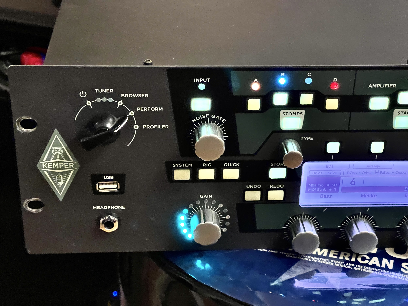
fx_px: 754
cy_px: 153
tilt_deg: -29.6
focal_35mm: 64
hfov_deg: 30.3
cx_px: 204
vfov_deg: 22.9
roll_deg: -2.2
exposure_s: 1/25
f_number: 2.2
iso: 1250
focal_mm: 7.5
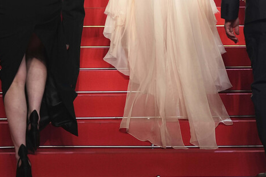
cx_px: 122
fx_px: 1271
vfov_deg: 7.9
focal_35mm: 172
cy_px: -24
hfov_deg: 11.9
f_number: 1.4
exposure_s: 1/800
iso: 800
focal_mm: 50
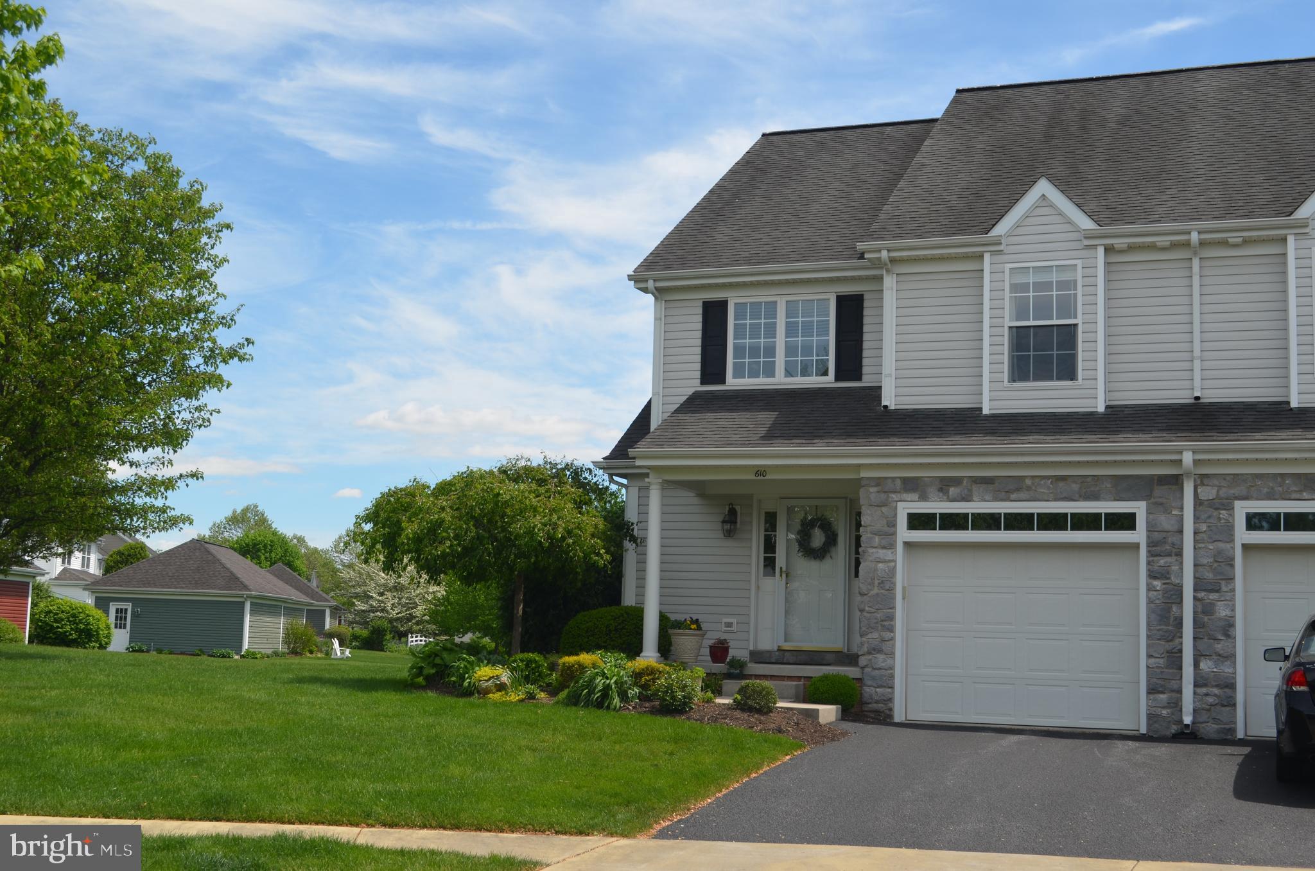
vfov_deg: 30.7
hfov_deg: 45.0
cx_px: 658
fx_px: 1586
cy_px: 436
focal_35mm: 44
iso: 100
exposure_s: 1/250
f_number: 8
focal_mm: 29
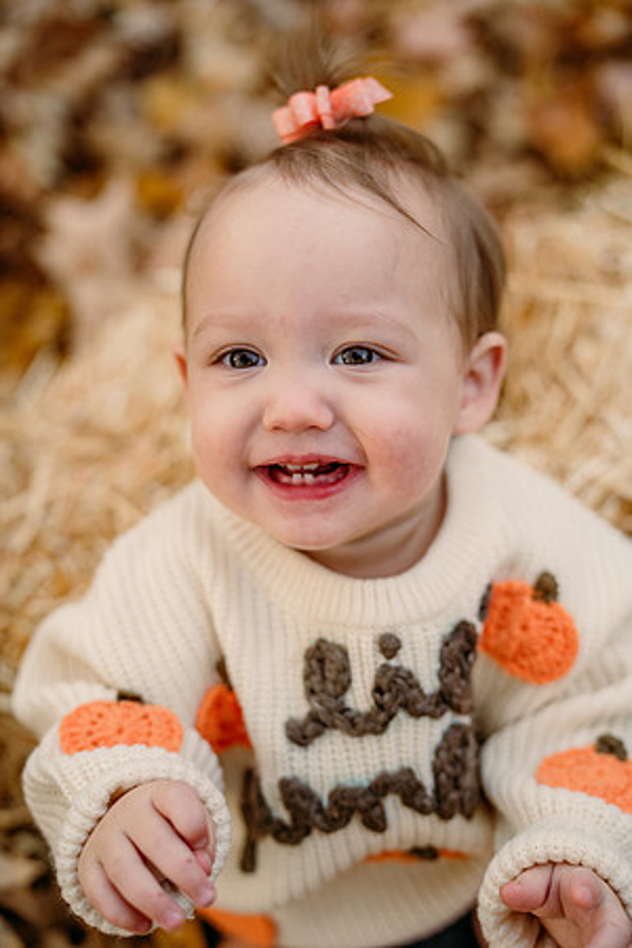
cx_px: 316
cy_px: 474
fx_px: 1317
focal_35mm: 50
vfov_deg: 39.6
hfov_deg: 27.0
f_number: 2.2
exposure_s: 1/400
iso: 250
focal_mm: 50
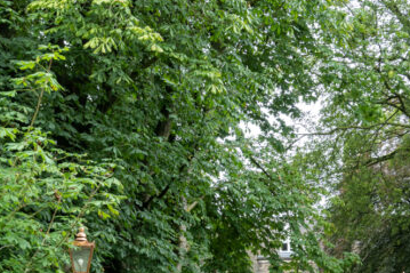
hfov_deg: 23.2
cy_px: 370
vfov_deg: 14.9
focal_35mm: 87
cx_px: 288
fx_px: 990
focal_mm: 30
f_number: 8
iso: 200
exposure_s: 1/50
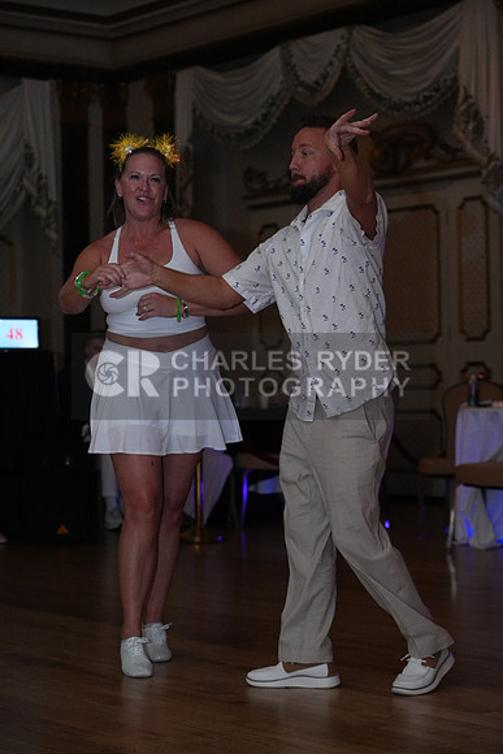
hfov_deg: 17.7
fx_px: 1613
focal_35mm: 77
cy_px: 377
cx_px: 252
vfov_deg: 26.3
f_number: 5
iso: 5000
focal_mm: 77
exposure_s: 1/200
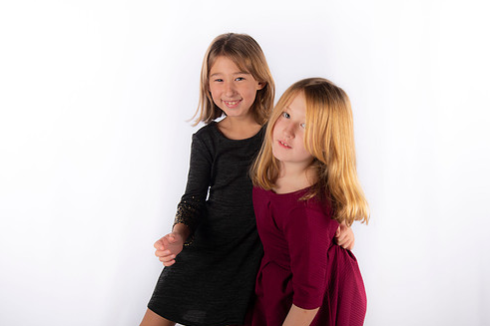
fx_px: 884
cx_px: 272
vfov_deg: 20.9
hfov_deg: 30.9
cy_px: 170
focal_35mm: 65
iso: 100
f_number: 6.3
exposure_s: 1/200
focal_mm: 55
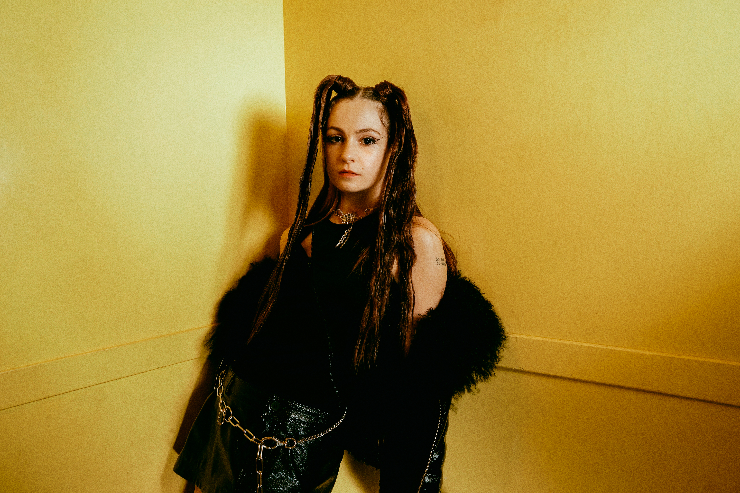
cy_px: 246
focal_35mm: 28
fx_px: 576
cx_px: 370
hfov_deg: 65.5
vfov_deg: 46.4
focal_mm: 28
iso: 400
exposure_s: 1/40
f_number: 6.3
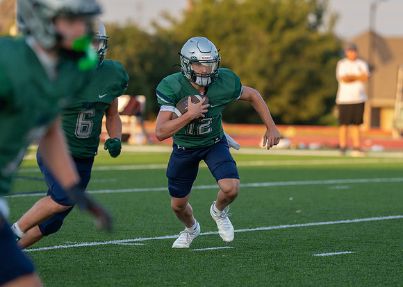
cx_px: 246
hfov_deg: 6.0
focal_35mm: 337
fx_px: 3853
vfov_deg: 4.3
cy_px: 136
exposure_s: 1/1250
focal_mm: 200
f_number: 2.8
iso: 320
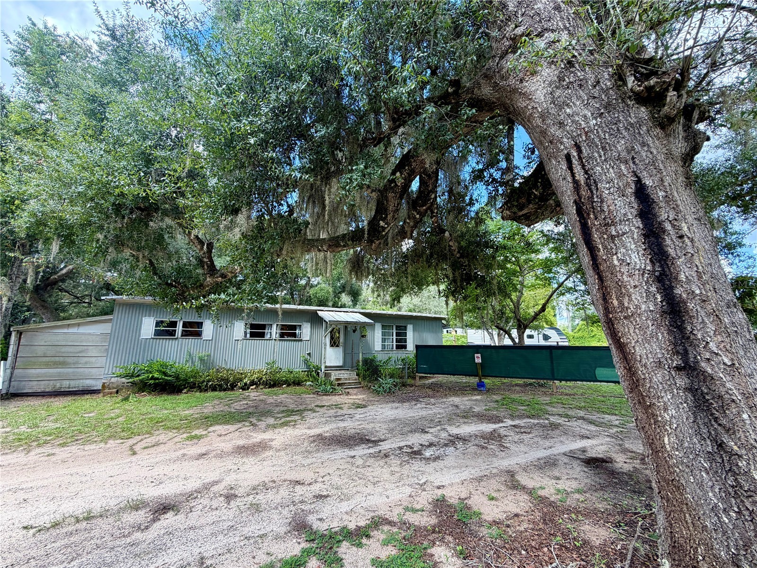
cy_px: 284
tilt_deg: +11.5
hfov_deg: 102.1
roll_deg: +0.0
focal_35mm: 14
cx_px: 378
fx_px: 306
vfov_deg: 85.7
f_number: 2.2
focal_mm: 2.22
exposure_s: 1/212
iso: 40
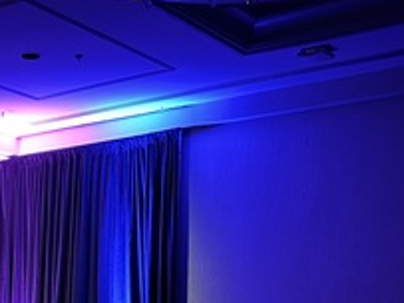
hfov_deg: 26.0
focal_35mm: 71
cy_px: 379
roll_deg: -2.0
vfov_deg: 19.3
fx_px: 828
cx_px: 2
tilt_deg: -3.7
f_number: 1.78
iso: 2000
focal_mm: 6.86
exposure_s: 1/25
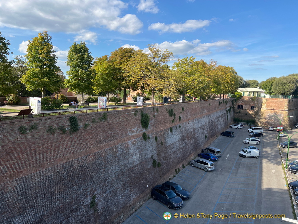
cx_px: 149
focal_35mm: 26
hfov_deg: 67.3
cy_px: 112
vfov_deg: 53.1
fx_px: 224
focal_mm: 5.7
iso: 50
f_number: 1.5
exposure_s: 1/2208
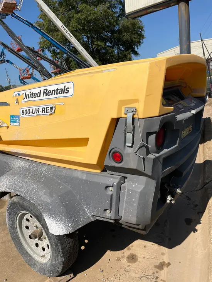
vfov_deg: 67.3
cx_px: 106
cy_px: 141
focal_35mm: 26
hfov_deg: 53.1
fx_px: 212
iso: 50
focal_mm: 5.1
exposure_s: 1/6897
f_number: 1.6
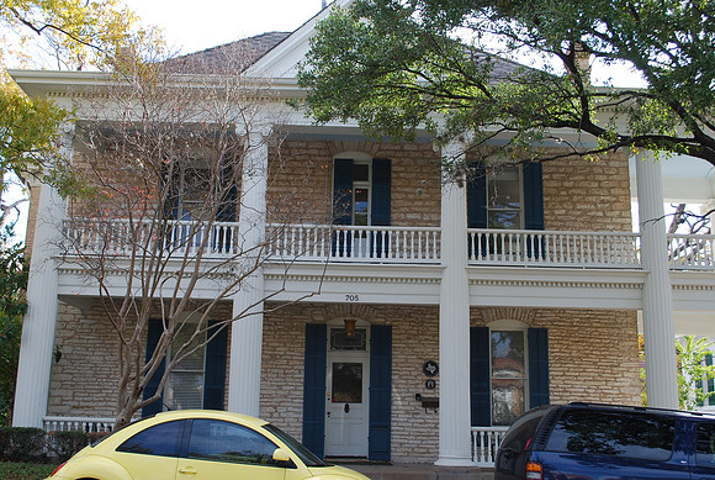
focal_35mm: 39
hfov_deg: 49.5
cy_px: 240
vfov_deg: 34.3
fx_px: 776
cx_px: 358
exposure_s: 1/125
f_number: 5.6
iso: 100
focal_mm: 26
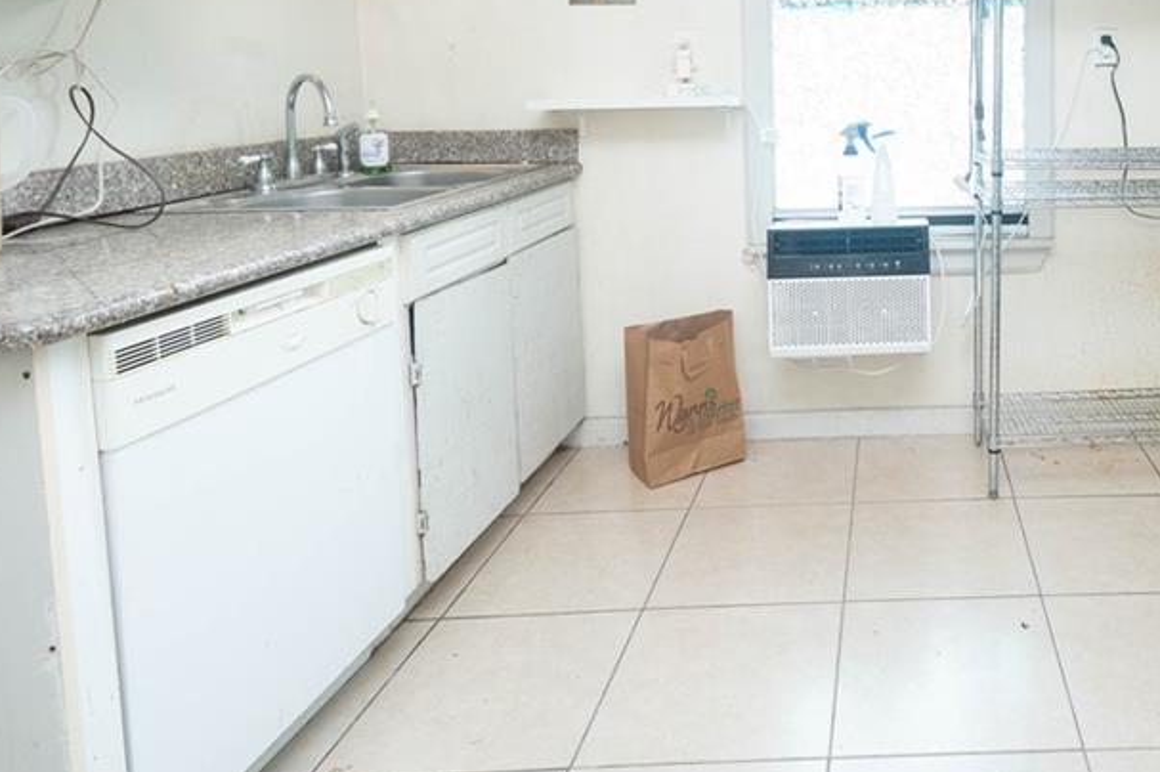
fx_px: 869
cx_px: 919
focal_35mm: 27
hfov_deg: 62.1
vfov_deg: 45.1
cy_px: 138
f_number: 8
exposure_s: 1/40
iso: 1600
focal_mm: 16
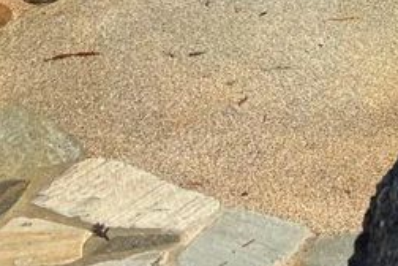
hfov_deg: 16.6
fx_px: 1216
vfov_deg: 11.2
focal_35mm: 110
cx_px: 629
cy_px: -280
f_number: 1.5
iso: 50
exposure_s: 1/1412
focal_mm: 5.7
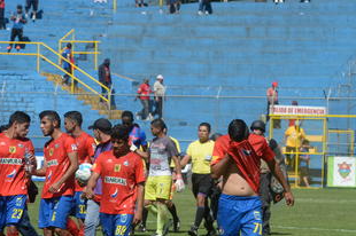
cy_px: 172
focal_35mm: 323
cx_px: 239
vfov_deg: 4.2
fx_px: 3191
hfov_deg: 6.4
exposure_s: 1/1600
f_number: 11
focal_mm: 200
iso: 800
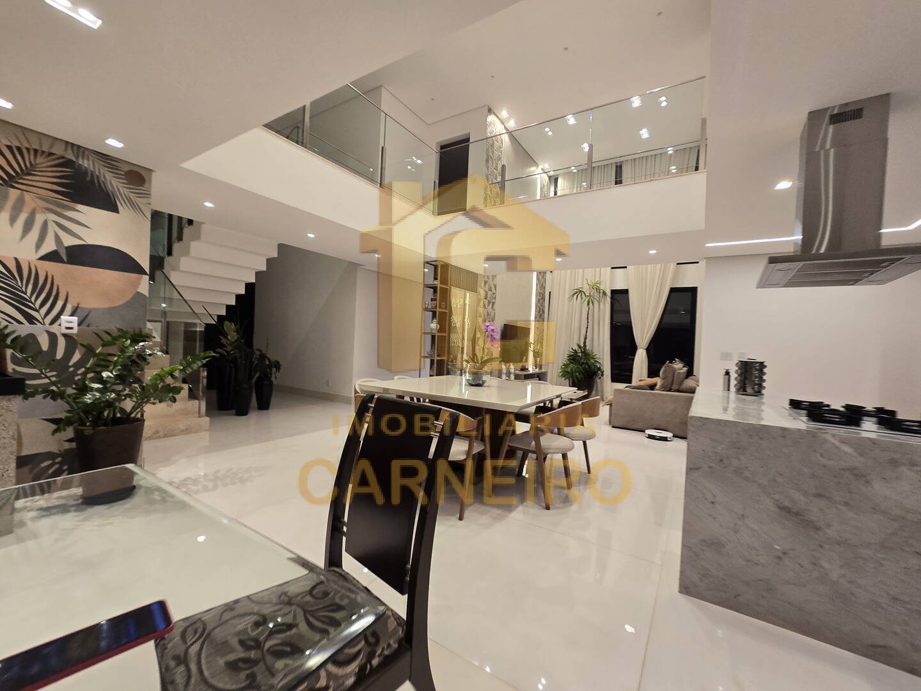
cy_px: 346
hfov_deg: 106.2
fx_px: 346
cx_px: 460
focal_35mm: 13
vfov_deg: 89.9
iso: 160
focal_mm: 2.2
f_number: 2.2
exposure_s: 1/60
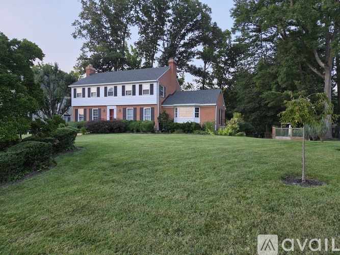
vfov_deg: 58.9
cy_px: 128
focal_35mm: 23
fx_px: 226
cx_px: 170
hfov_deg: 73.9
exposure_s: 1/180
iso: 100
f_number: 1.8
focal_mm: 5.4
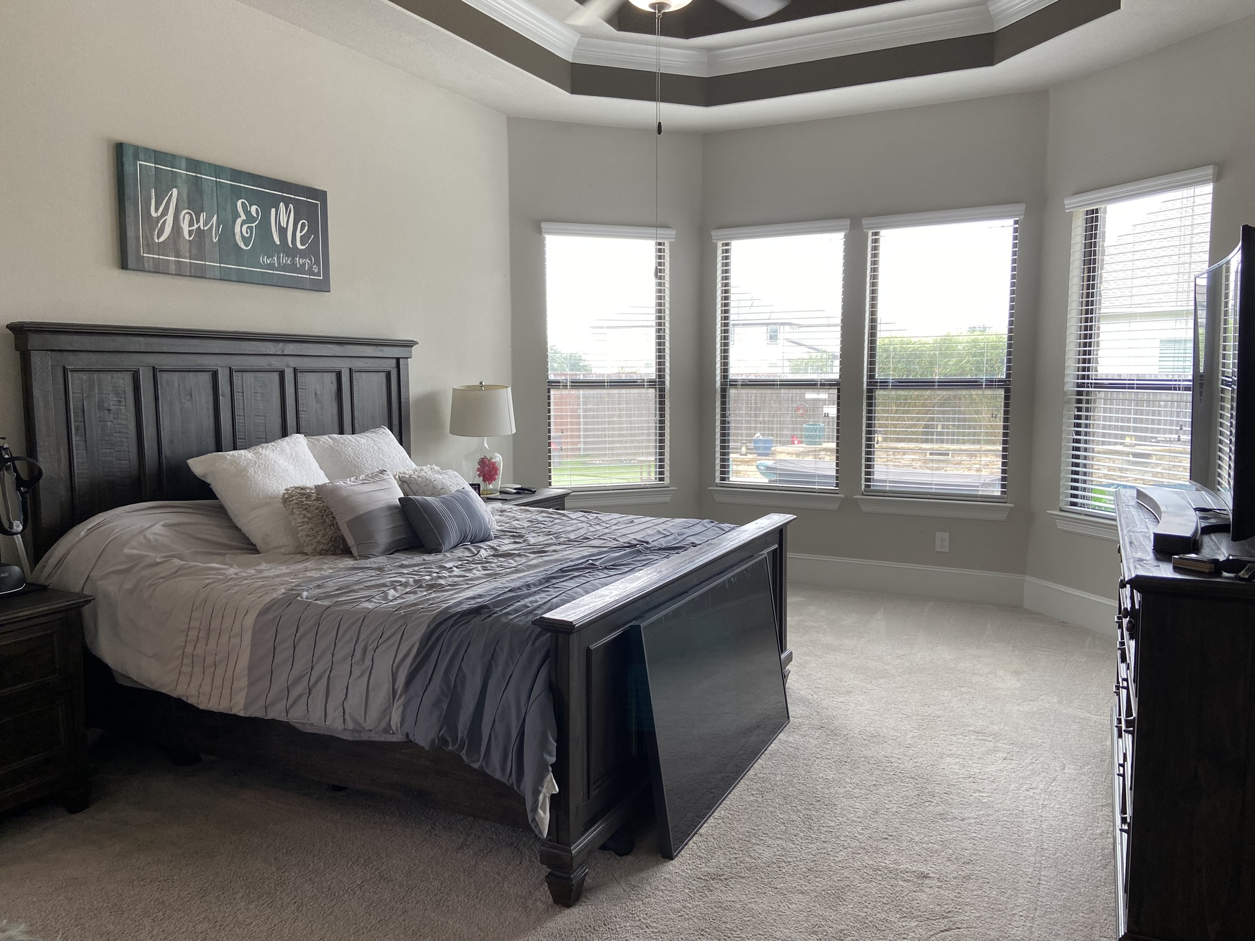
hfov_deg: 67.3
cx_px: 628
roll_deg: +0.9
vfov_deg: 53.1
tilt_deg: -6.4
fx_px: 943
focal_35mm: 26
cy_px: 470
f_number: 1.8
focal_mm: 4.25
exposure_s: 1/120
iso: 64
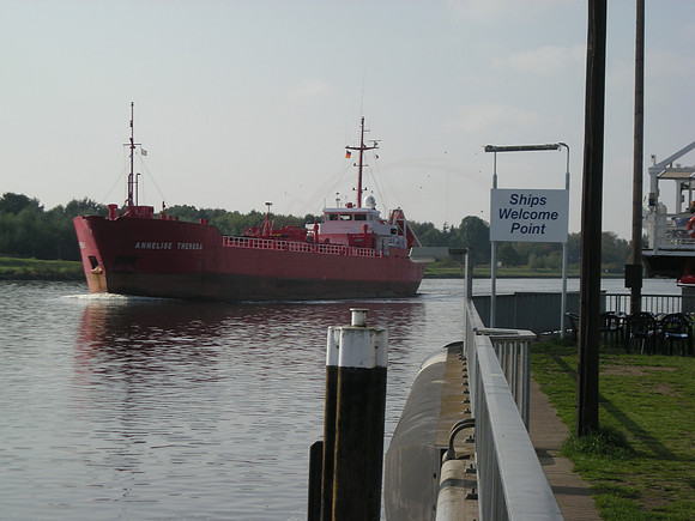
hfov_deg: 18.7
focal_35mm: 105
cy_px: 260
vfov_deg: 14.1
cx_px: 348
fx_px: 2108
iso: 50
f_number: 9.4
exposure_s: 1/153
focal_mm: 17.1
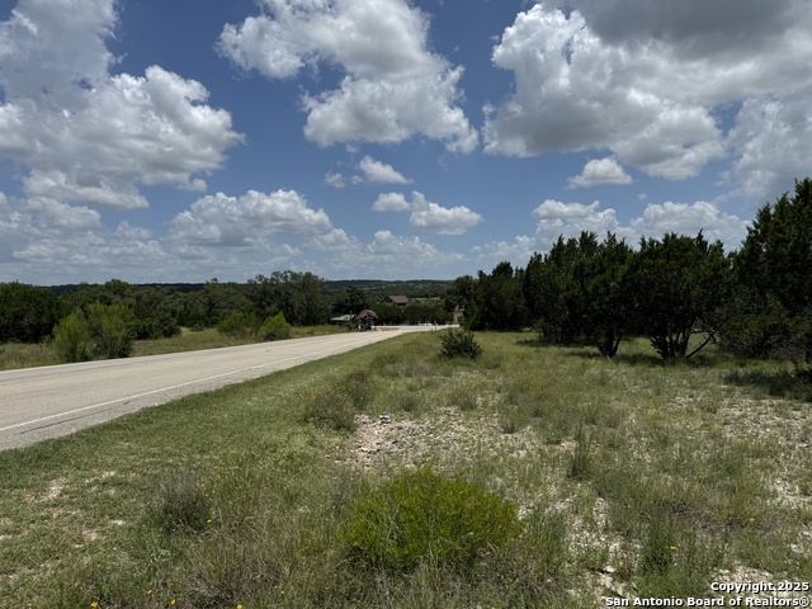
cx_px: 406
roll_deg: +1.2
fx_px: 563
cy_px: 304
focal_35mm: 24
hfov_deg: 71.6
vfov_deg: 56.8
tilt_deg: -2.8
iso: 80
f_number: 1.78
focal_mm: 6.76
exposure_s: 1/9009
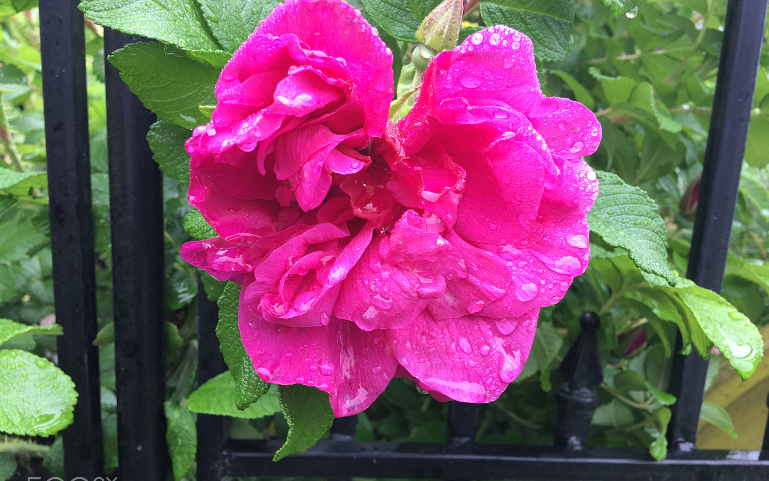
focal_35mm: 31
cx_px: 385
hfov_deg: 61.2
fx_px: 650
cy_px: 261
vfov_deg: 40.6
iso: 32
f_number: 2.2
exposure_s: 1/40
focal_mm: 4.15
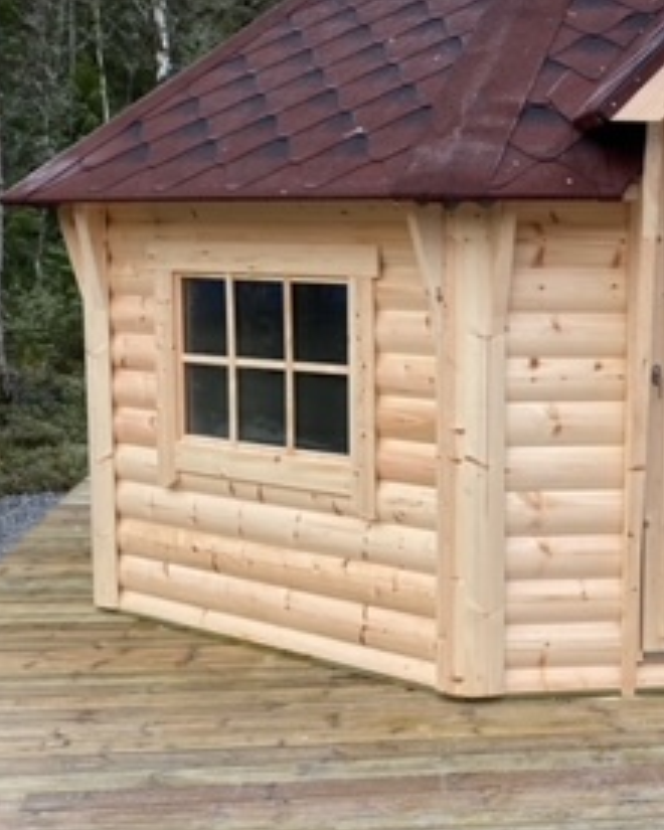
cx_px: 598
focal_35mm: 59
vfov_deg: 32.0
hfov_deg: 25.0
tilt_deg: -8.7
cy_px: 407
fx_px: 1449
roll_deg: -0.2
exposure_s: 1/122
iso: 50
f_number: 1.8
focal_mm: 4.25
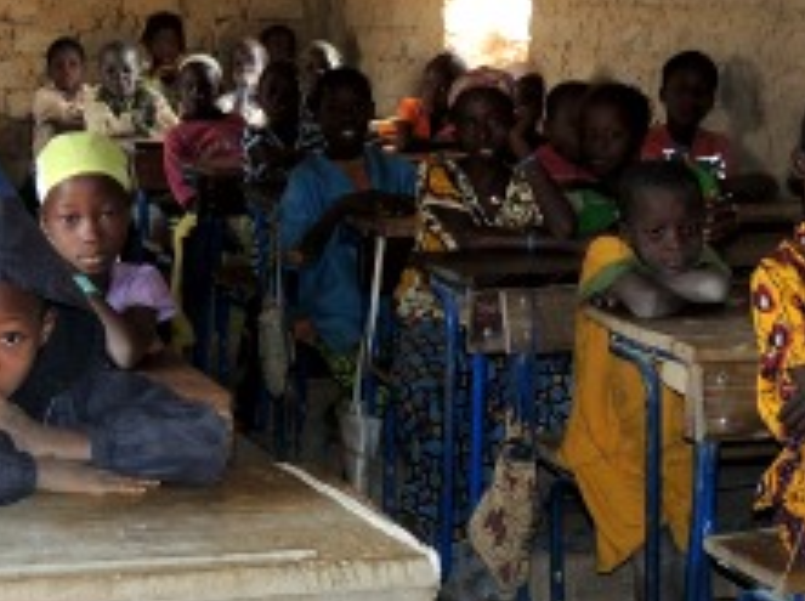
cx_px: 233
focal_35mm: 78
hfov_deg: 24.9
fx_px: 1811
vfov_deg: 18.8
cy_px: 237
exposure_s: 1/30
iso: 200
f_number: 3.4
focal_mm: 7.6
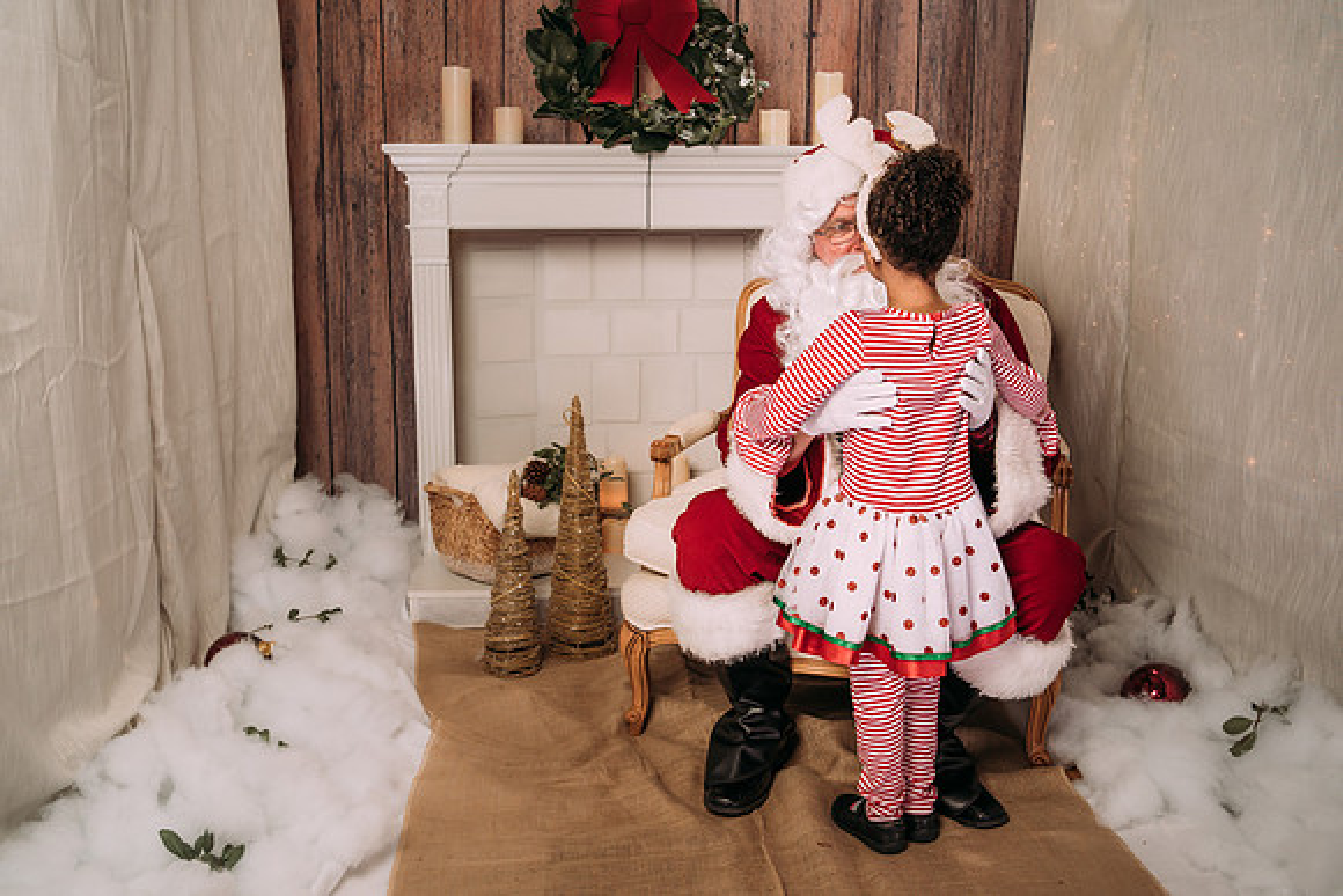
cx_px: 672
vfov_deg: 35.9
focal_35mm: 37
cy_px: 444
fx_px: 1381
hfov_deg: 51.9
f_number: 5.6
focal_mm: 35
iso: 100
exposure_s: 1/100
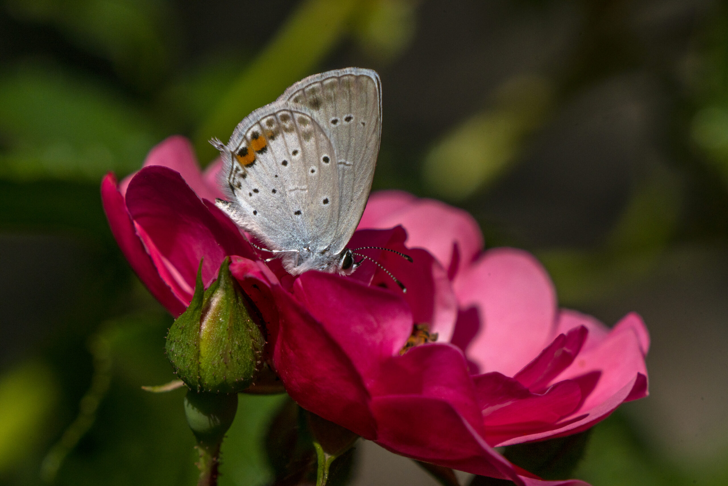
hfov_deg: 2.6
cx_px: 364
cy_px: 243
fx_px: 16180
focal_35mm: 800
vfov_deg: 1.7
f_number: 18
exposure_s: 1/2000
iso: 640
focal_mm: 800
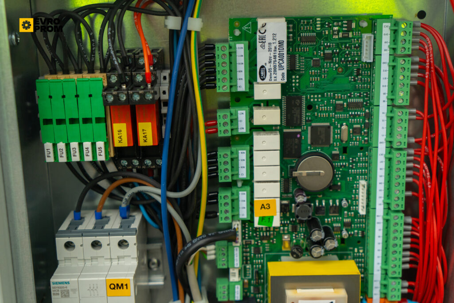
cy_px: 152
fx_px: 631
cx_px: 227
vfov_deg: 27.0
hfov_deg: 39.6
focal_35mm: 50
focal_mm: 50
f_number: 5
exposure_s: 1/80
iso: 400
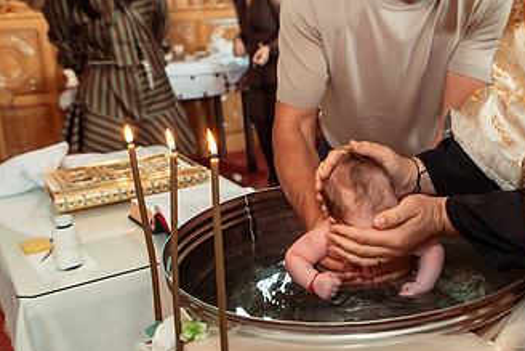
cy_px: 154
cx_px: 360
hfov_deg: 43.7
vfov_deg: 30.5
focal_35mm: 44
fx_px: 642
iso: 2500
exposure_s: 1/250
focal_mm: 24
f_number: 3.5
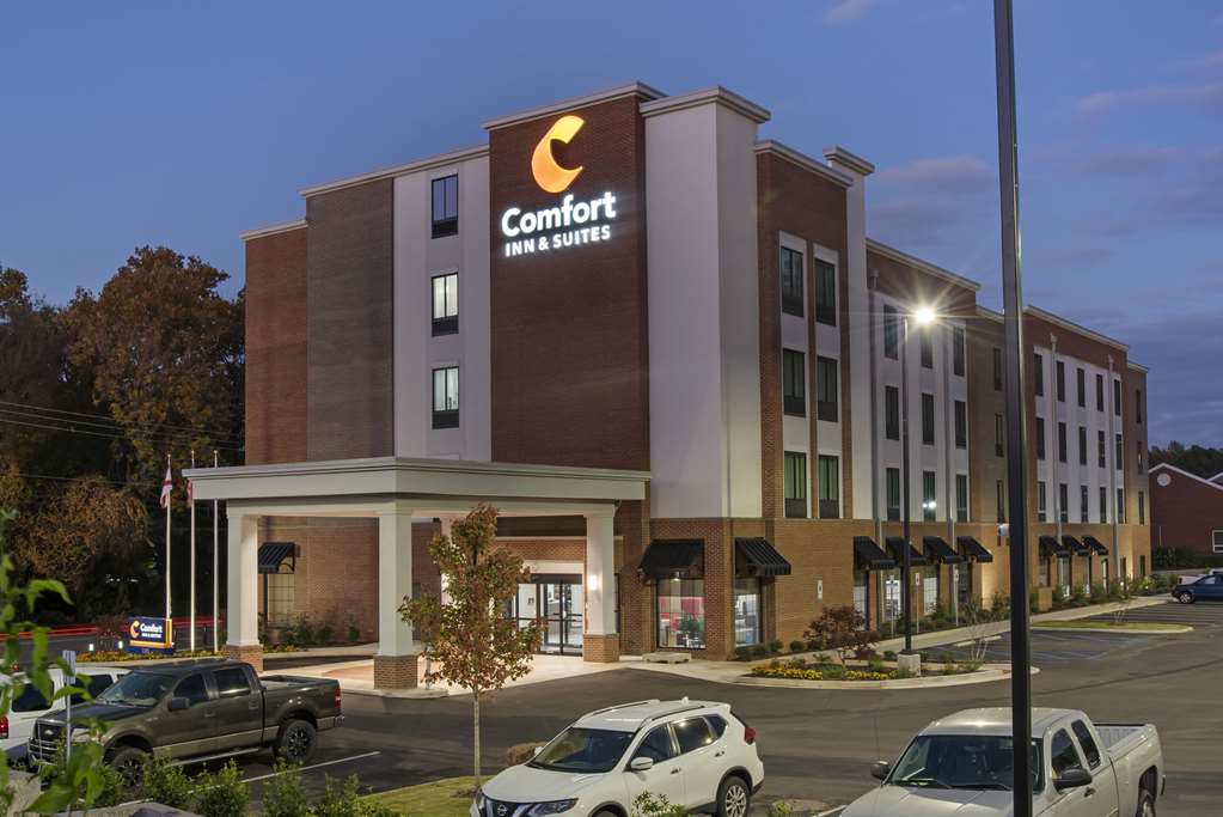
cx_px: 612
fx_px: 1088
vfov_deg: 41.2
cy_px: 408
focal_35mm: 32
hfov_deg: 58.7
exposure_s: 2.5
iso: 320
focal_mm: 32
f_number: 10
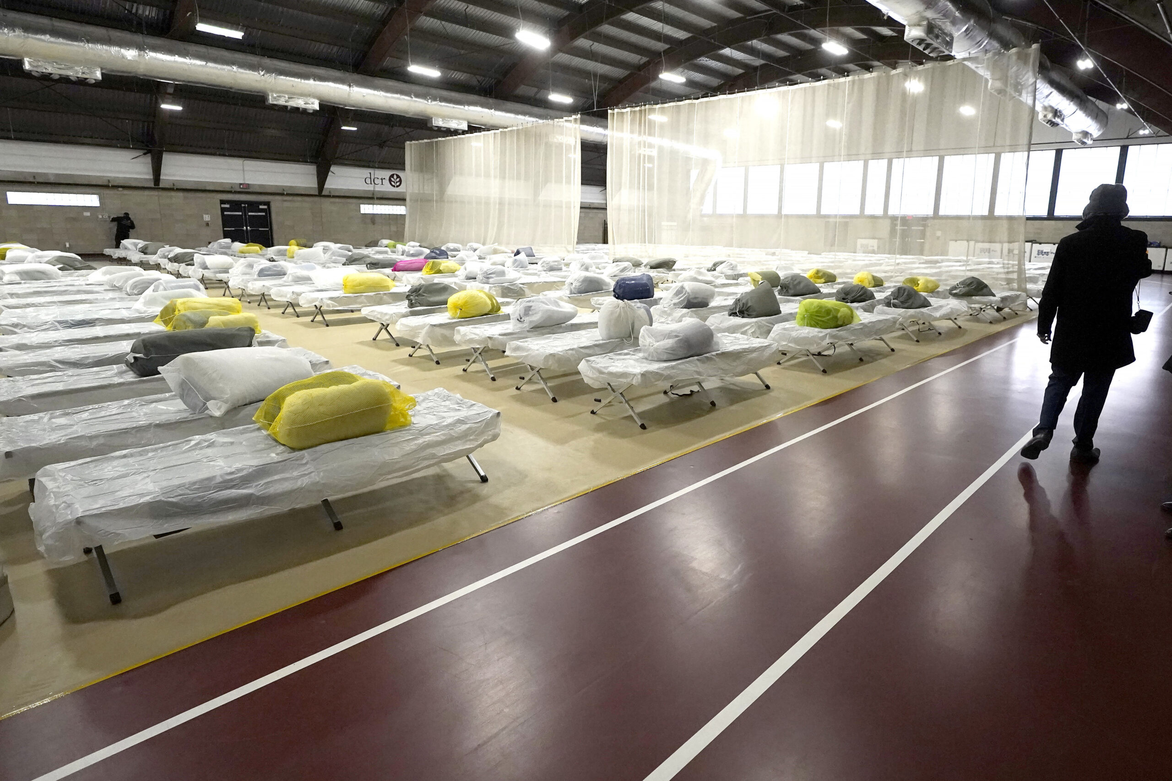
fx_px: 521
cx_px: 586
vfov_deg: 73.8
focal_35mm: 16
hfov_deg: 96.7
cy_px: 390
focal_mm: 16
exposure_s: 1/640
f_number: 4.5
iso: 5000
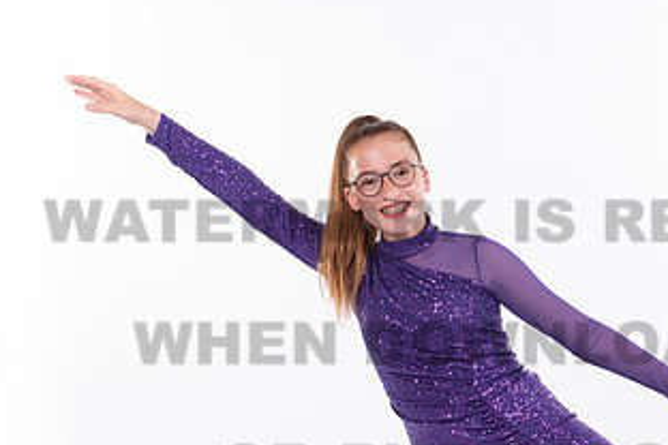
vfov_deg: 9.0
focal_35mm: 152
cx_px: 492
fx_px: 2820
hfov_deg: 13.5
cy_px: 366
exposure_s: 1/200
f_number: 11
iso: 320
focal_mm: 70
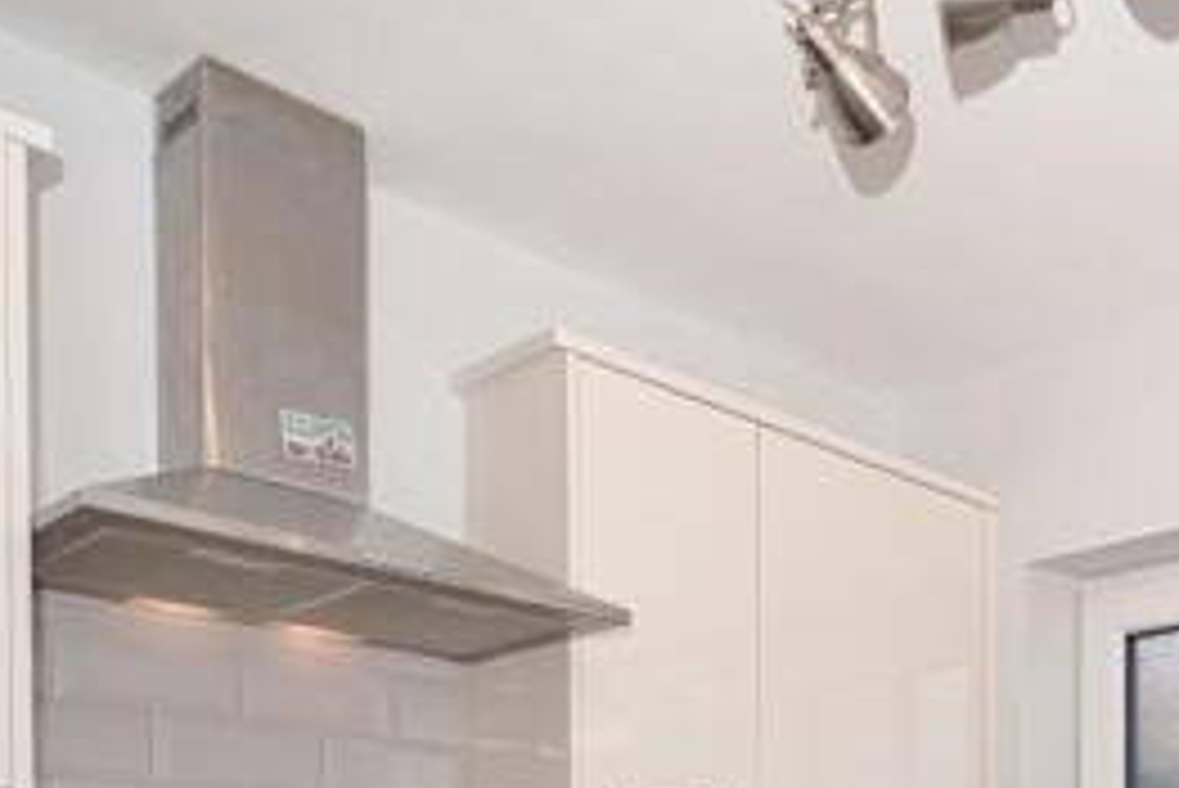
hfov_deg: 39.0
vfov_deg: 29.2
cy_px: 930
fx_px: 1311
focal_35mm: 40
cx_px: 1321
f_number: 6.3
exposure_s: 1/250
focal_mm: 16
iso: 320
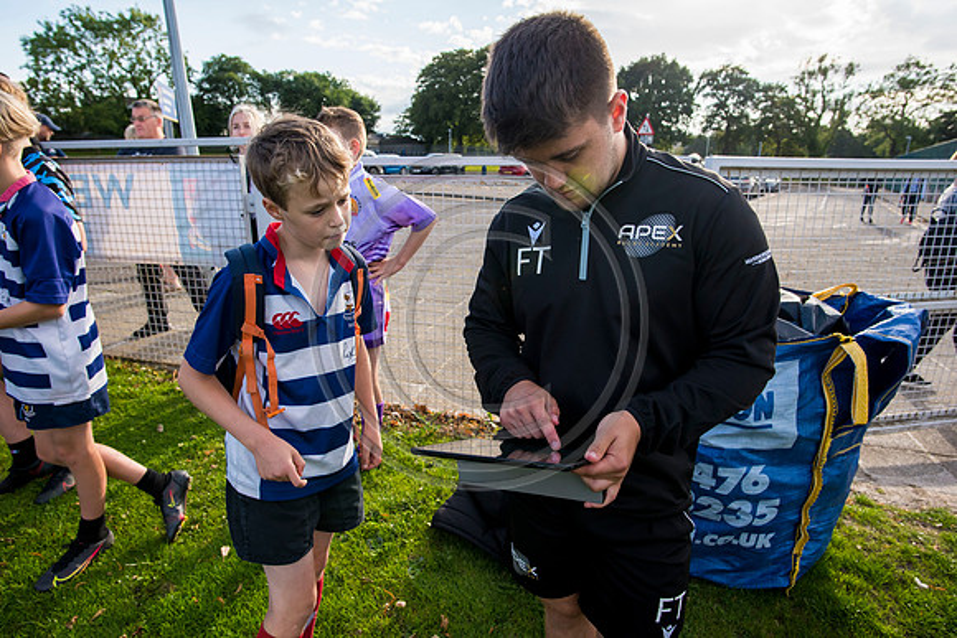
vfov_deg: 62.0
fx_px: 532
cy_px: 319
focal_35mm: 20
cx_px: 478
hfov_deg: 84.0
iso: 400
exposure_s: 1/640
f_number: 5.6
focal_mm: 20
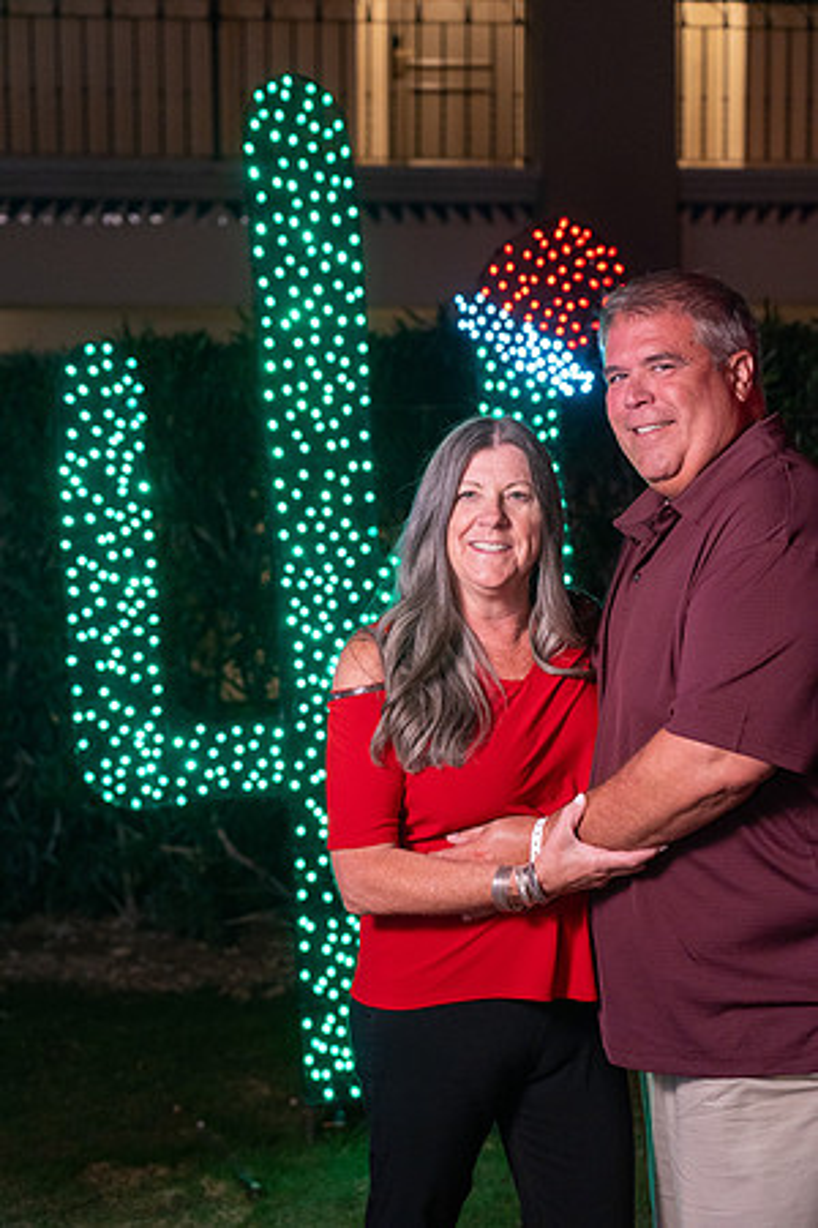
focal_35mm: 62
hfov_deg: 21.9
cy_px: 614
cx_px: 409
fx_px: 2113
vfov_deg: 32.4
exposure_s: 1/160
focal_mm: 62
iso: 3200
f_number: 4
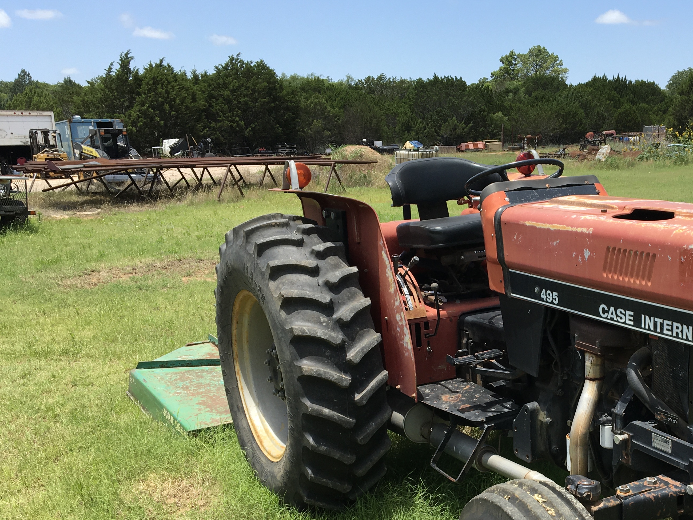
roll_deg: +2.0
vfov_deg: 31.7
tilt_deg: -10.9
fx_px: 901
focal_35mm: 45
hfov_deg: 40.7
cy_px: 375
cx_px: 534
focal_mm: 4.15
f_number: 2.2
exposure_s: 1/1012
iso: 25
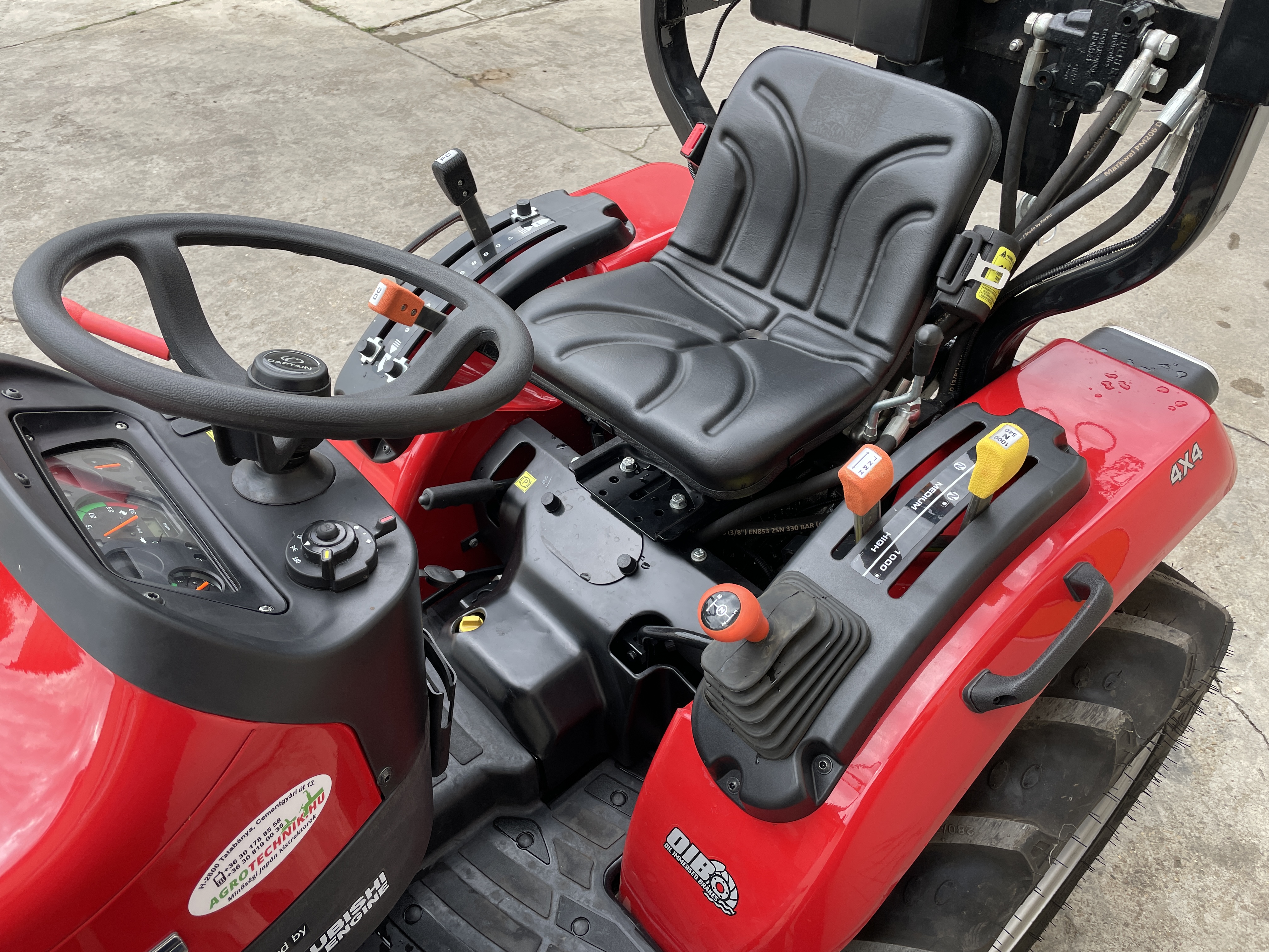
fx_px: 953
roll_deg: +0.0
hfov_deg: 67.3
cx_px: 634
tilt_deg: -40.6
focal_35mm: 26
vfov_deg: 53.1
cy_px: 476
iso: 32
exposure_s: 1/270
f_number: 1.6
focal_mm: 4.2
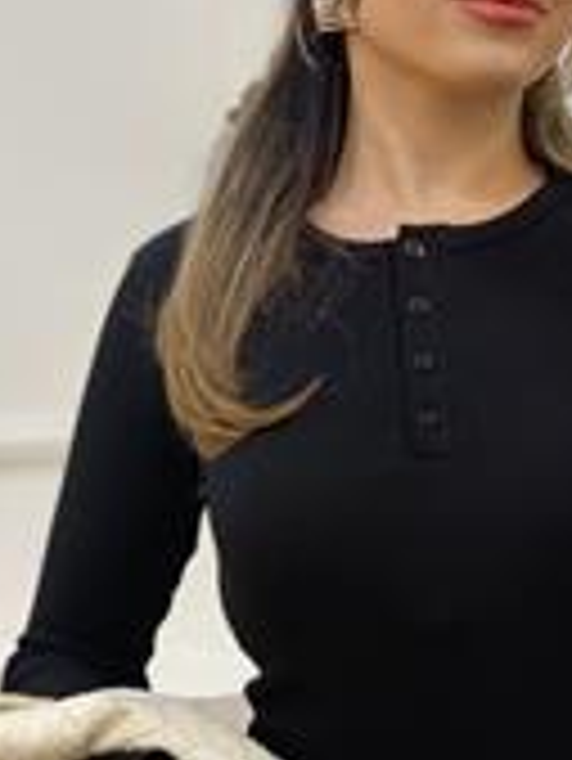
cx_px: 392
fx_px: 2795
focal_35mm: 127
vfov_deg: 15.5
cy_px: 398
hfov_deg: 11.7
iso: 100
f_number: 2
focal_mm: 6
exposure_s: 1/100
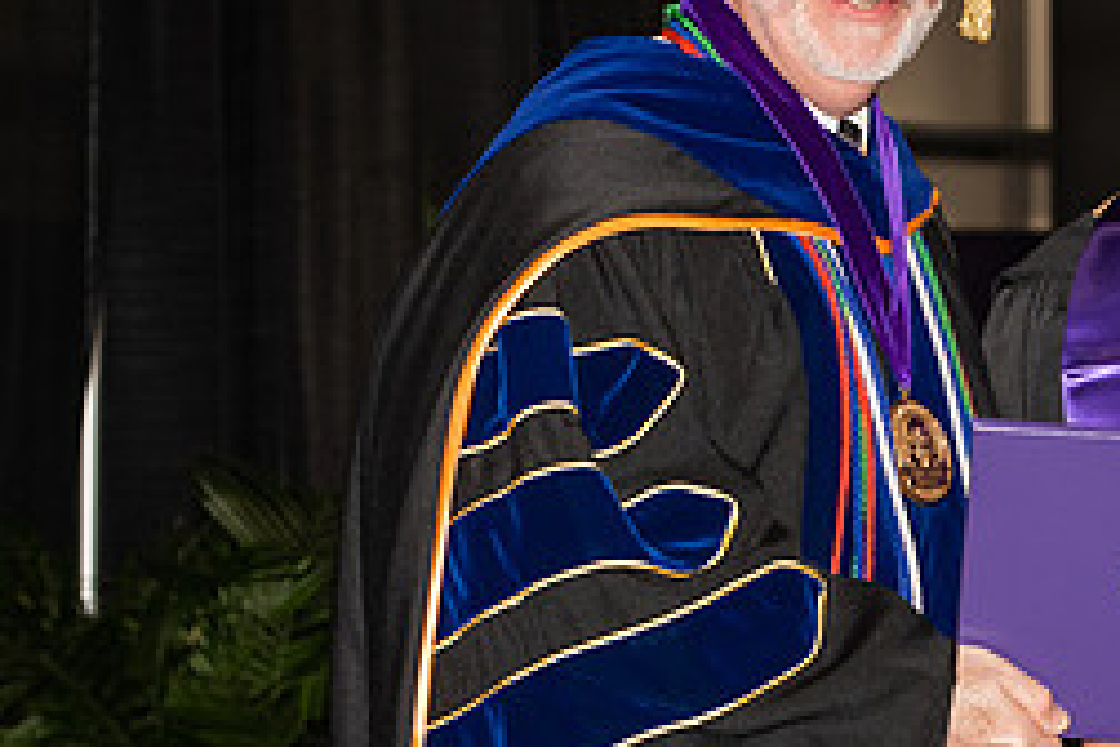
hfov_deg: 12.7
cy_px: 407
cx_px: 1004
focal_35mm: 161
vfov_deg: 8.5
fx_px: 5008
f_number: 5.6
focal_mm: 70
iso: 1000
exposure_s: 1/200
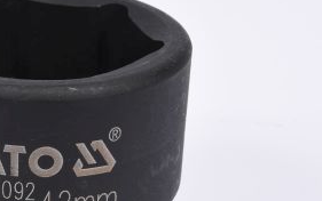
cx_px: 42
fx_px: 1308
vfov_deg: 8.8
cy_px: 148
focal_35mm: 149
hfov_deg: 13.9
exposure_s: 1/125
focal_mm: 50
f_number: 16
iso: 250
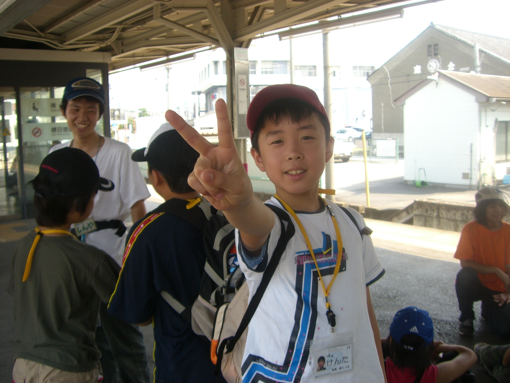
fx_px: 560
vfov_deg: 37.7
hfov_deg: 49.0
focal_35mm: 38
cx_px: 255
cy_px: 192
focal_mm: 6.2
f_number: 2.7
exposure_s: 1/200
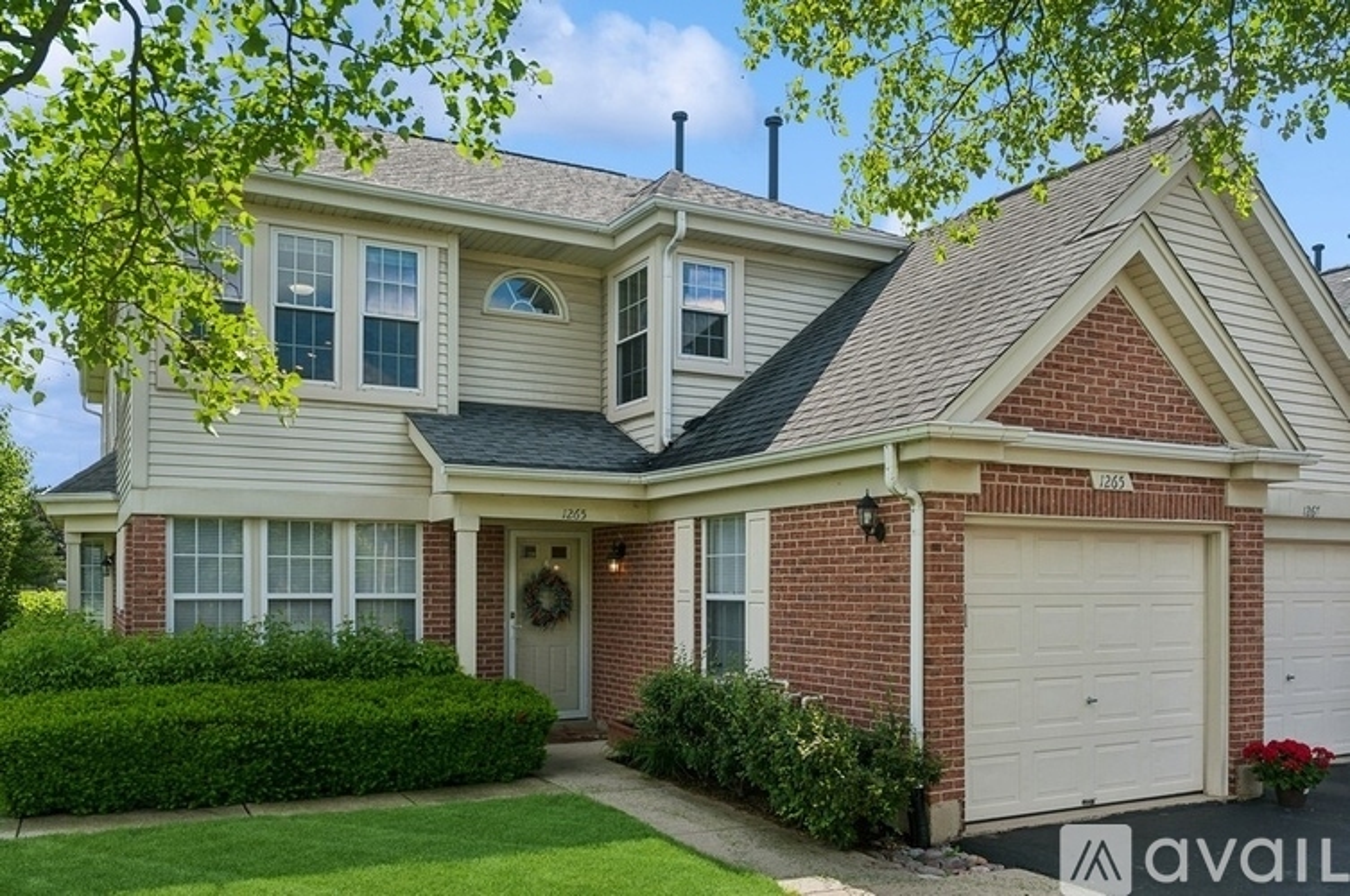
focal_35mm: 29
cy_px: 448
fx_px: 1086
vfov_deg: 44.9
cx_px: 675
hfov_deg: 63.7
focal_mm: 29
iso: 200
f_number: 8
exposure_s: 1/500
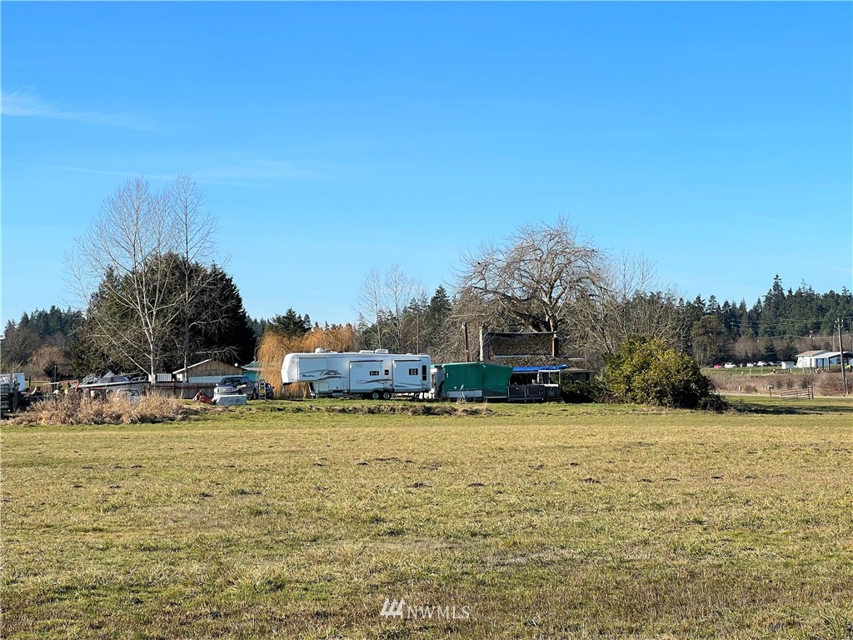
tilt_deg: +0.9
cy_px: 320
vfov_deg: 19.1
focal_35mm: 77
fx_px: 1897
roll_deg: +1.2
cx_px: 426
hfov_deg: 25.3
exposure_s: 1/809
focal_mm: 9
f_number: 2.8
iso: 32
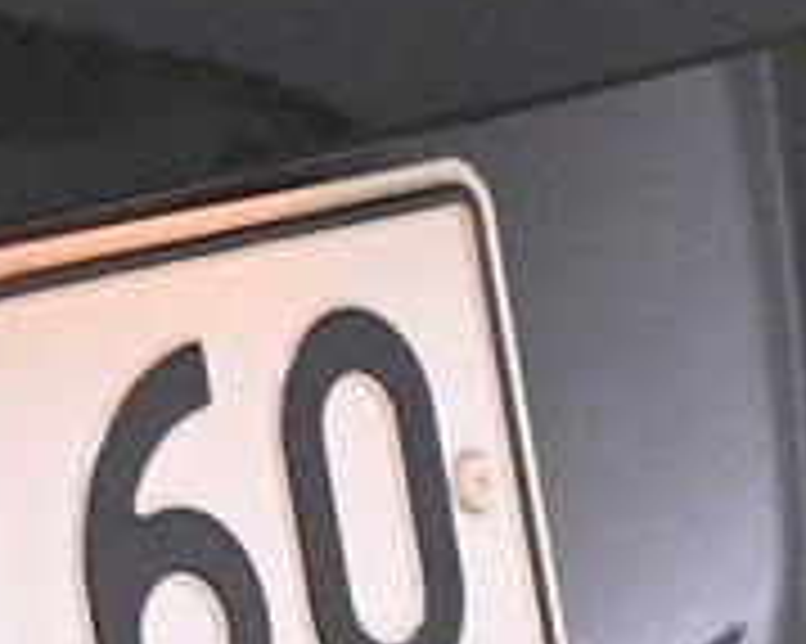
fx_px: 6080
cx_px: -792
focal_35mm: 255
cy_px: 423
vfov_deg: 6.1
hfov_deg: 7.3
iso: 3200
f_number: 5.6
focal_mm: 20
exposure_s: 1/125
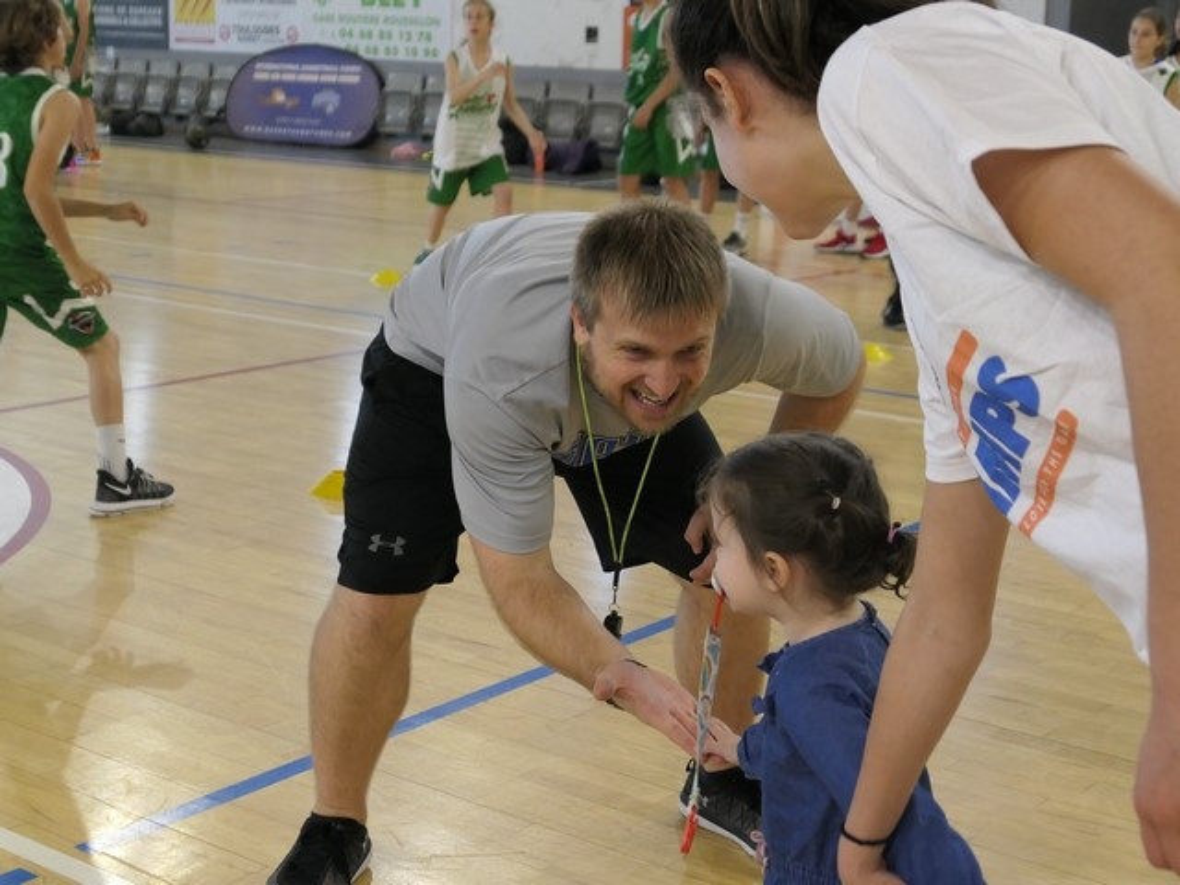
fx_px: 2011
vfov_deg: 24.8
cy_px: 442
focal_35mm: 59
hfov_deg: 32.7
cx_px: 590
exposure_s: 1/250
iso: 1600
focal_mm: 19.9
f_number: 2.8
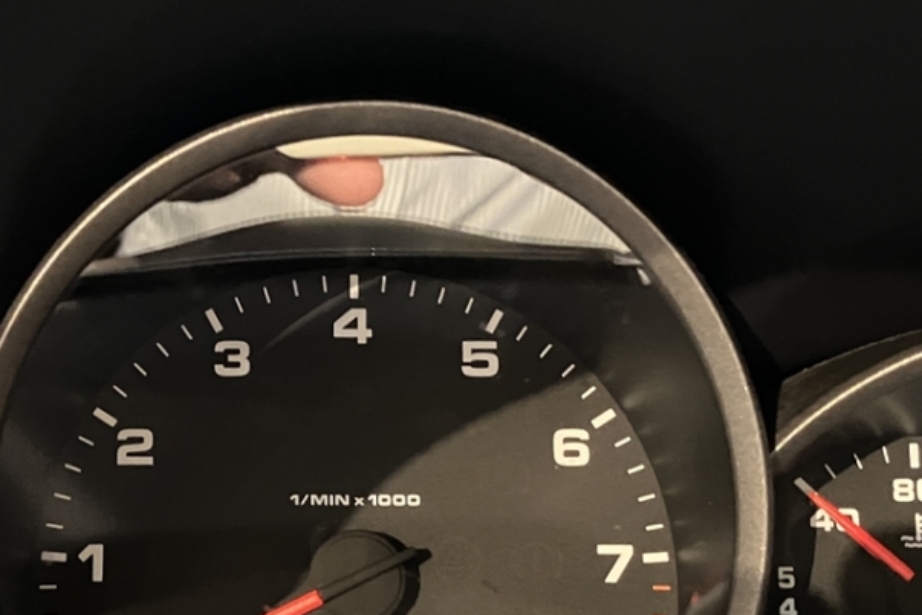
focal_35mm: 58
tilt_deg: -7.3
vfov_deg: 23.1
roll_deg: -0.6
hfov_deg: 34.3
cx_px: 332
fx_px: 1485
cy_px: 479
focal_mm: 3.99
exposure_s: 1/20
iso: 640
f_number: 1.8
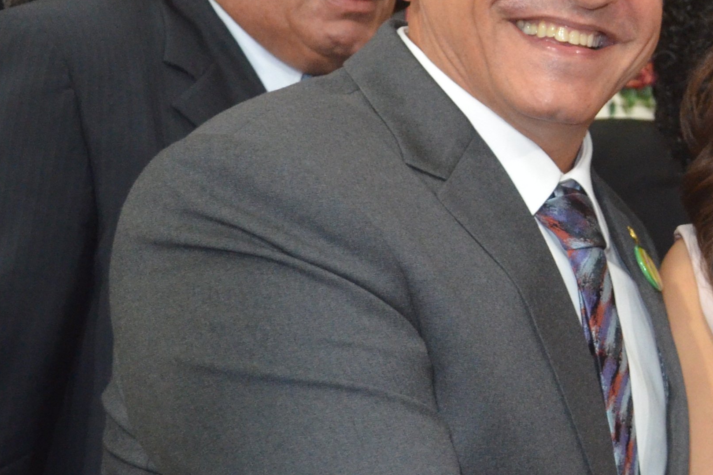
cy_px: 205
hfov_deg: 21.8
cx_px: 981
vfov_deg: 16.7
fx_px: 1624
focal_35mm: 82
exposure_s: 1/60
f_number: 3.5
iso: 1800
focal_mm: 18
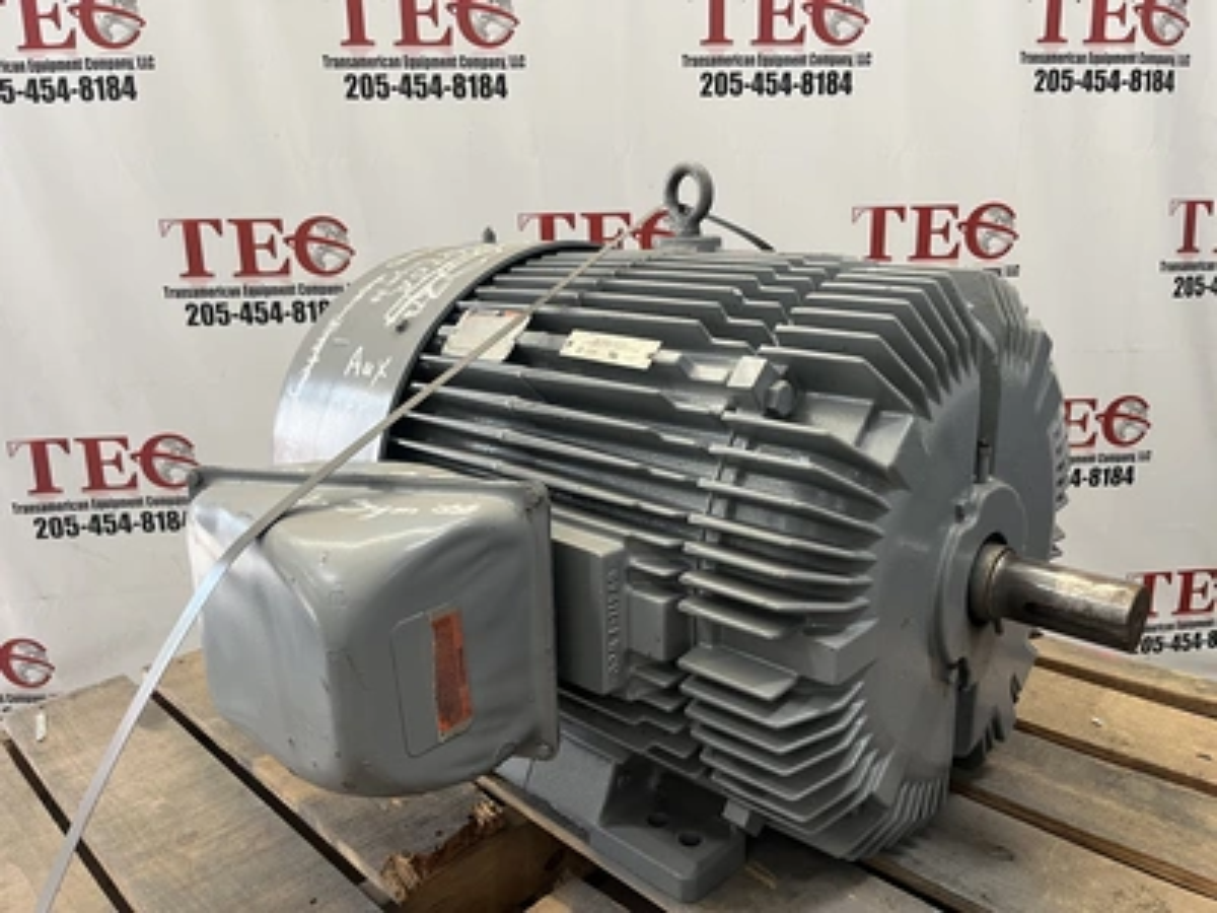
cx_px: 608
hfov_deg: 67.3
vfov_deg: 53.1
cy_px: 456
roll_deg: +2.2
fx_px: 914
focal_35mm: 26
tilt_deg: -14.1
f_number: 1.6
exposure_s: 1/60
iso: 100
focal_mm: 5.1
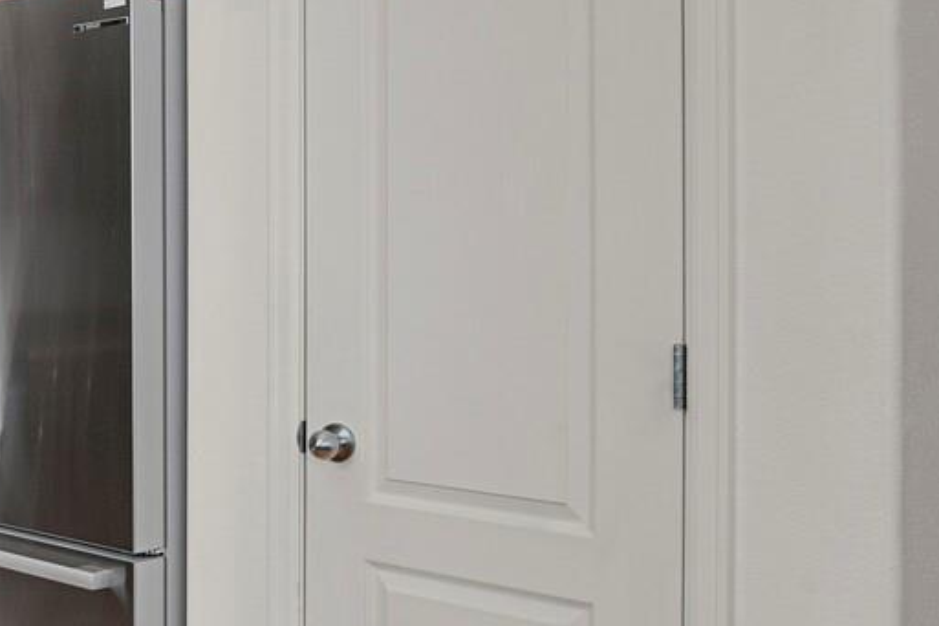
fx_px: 1382
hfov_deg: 30.2
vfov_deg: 25.4
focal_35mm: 53
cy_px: 225
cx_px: -264
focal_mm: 17
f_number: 8
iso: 250
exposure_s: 1
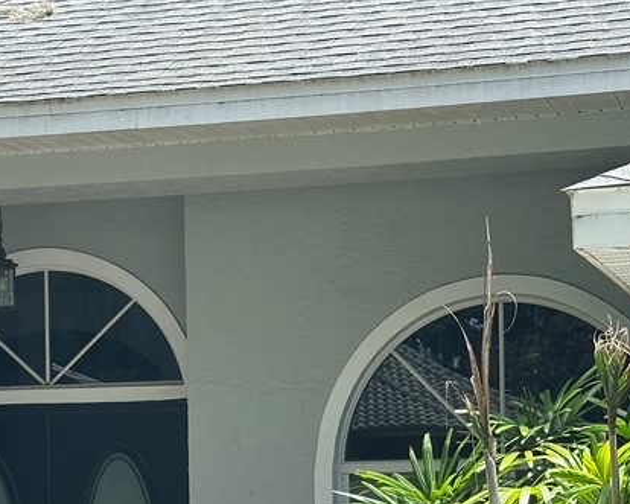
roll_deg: +0.8
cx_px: 140
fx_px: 2162
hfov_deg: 16.5
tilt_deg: -0.4
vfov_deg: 13.1
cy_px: 524
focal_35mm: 116
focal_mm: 6.86
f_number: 1.78
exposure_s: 1/872
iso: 64
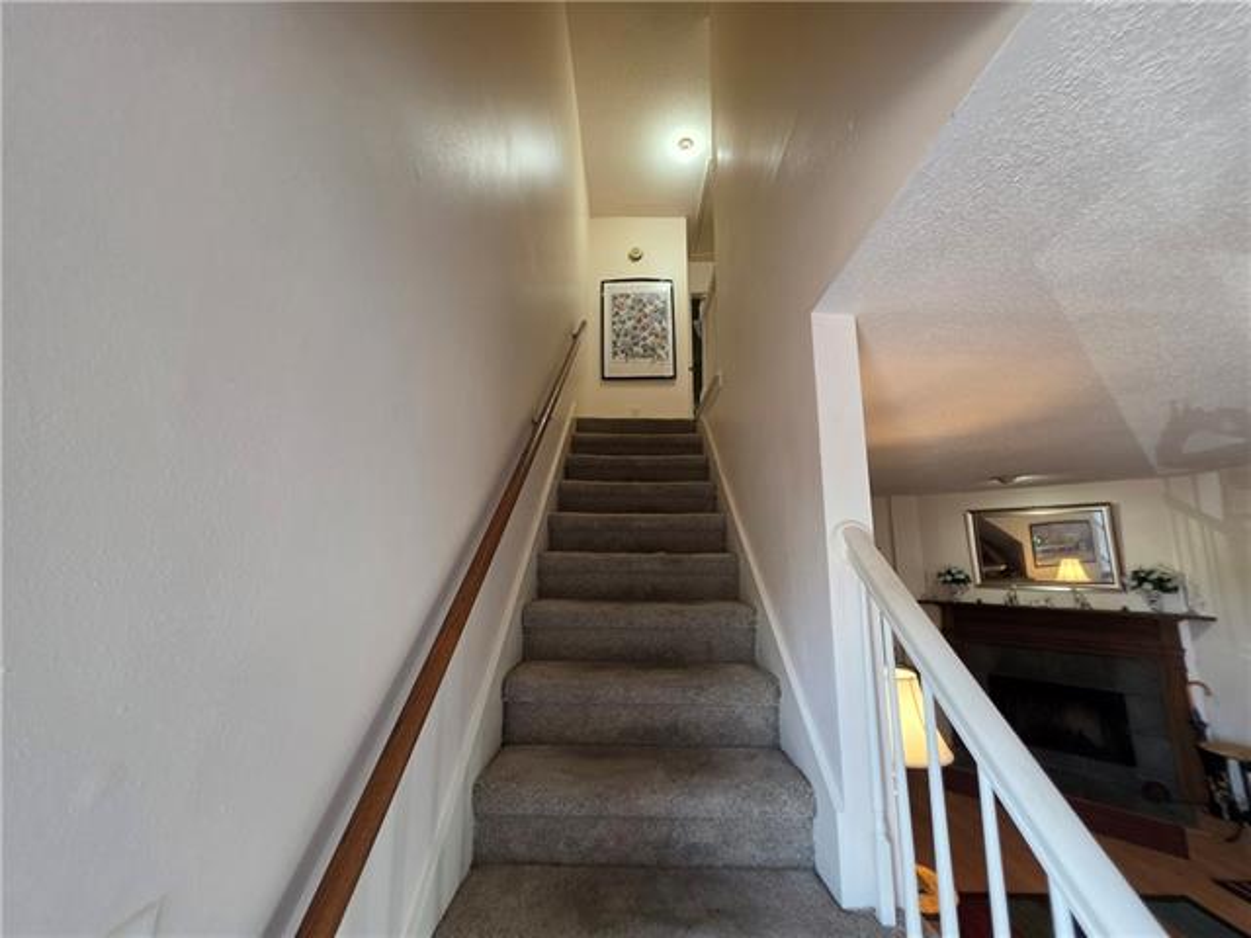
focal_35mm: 13
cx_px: 626
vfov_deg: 89.9
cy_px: 469
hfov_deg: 106.2
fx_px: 470
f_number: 1.9
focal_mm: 2.2
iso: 200
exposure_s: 1/60
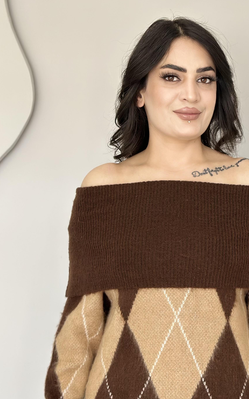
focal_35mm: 75
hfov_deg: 17.3
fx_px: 814
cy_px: 246
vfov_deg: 27.4
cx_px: 195
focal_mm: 6.86
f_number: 1.78
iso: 80
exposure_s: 1/121
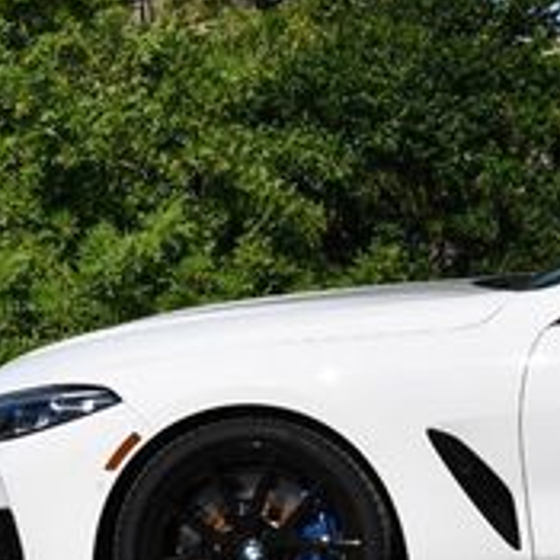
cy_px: 189
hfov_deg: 9.8
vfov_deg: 10.0
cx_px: 838
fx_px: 3185
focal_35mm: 174
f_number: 9
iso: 100
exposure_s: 1/320
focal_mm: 28
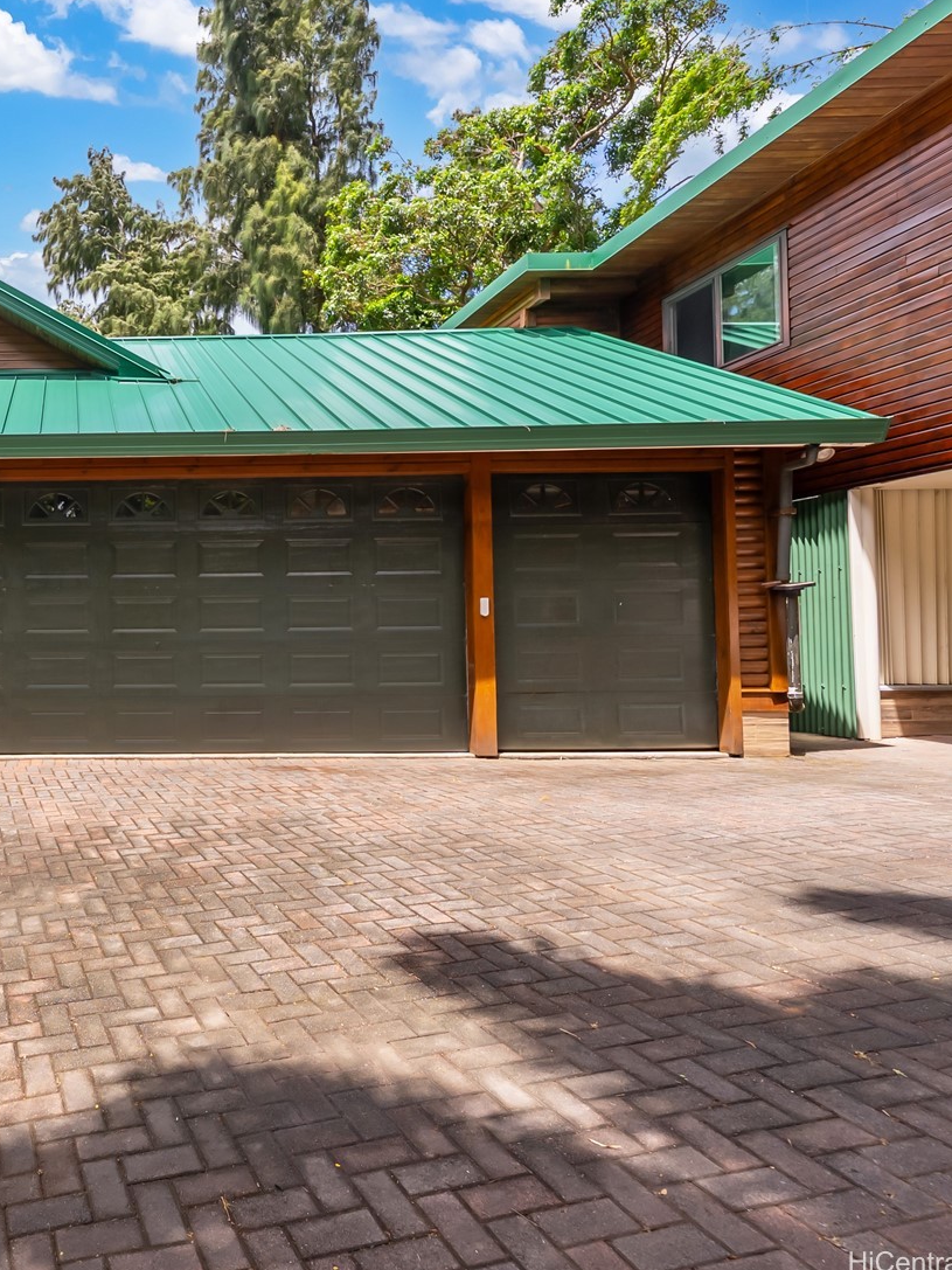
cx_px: 31
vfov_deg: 79.0
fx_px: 770
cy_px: 612
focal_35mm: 21
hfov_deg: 52.4
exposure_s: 1/160
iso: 125
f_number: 7.1
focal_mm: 14
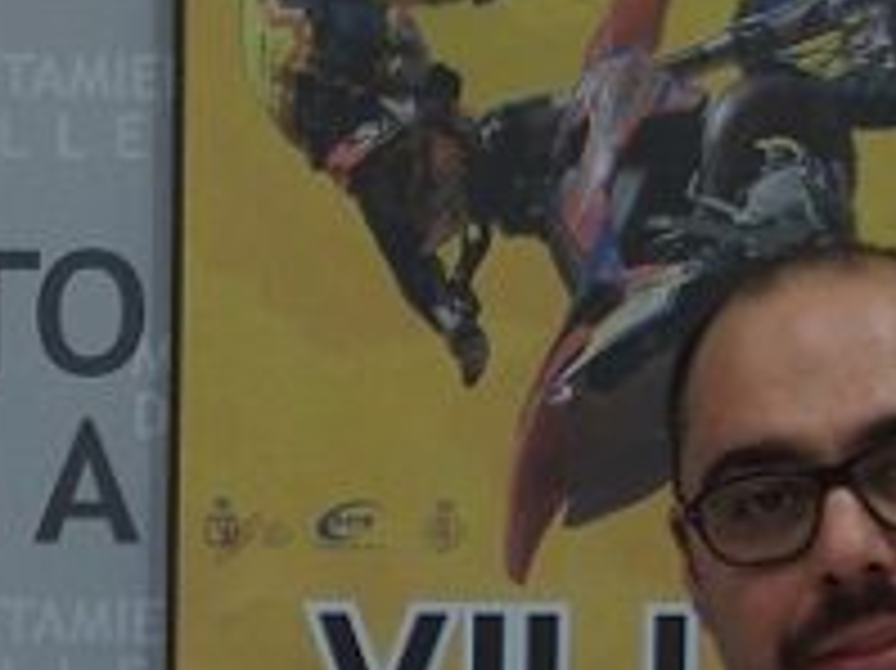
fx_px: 5251
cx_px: -500
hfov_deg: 9.4
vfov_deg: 7.2
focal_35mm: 203
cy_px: 1016
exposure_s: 1/40
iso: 200
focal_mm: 9
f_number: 2.8
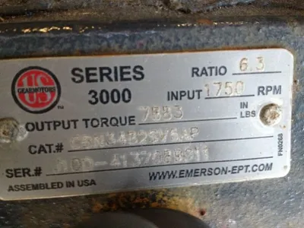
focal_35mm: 35
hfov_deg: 52.6
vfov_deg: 40.7
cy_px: 114
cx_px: 152
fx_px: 307
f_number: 2.4
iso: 400
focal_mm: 4.28
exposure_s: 1/15
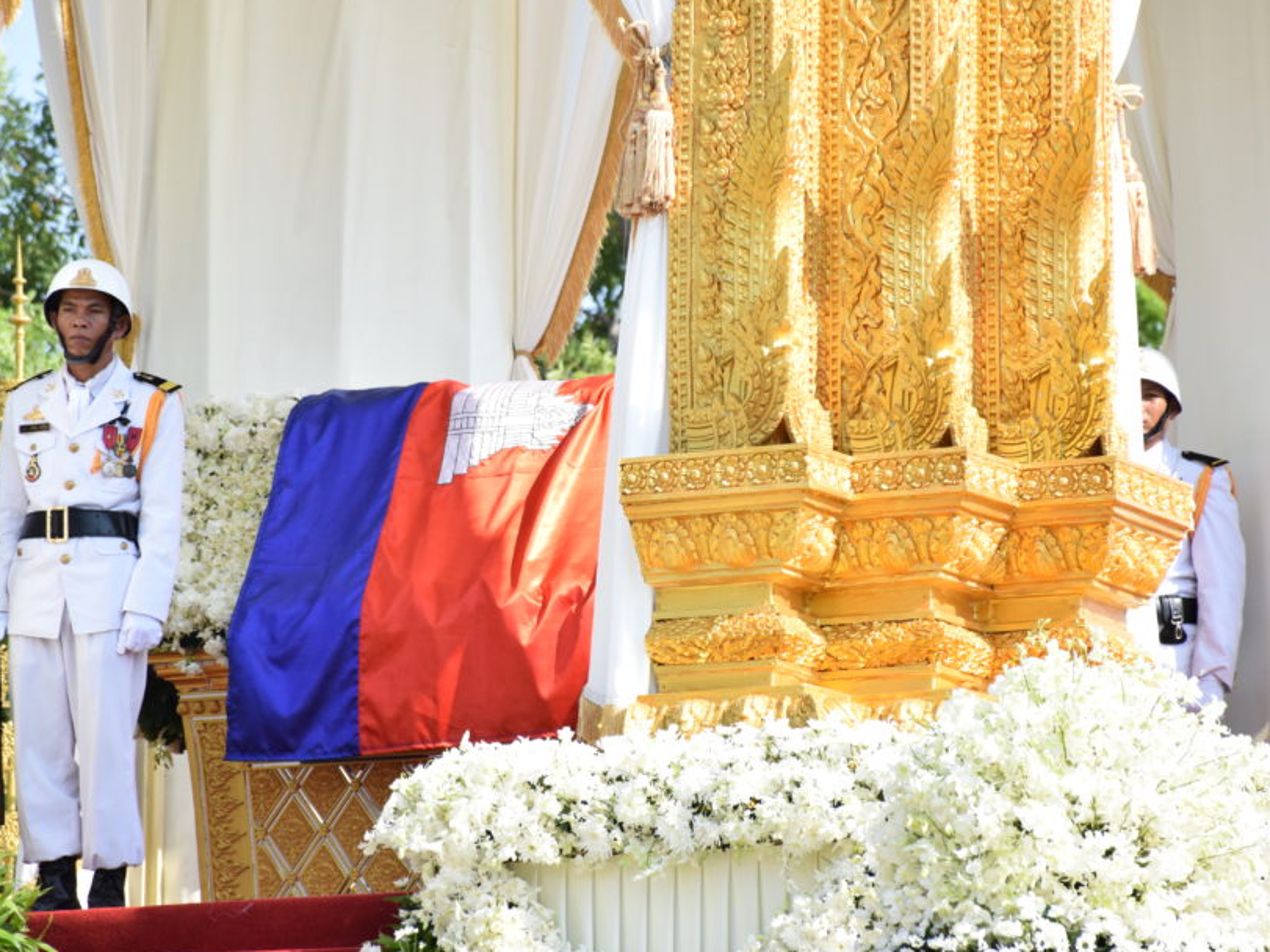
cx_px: 594
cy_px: 427
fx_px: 9354
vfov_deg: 5.8
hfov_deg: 7.8
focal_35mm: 255
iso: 800
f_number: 6.3
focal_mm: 140
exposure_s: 1/1250
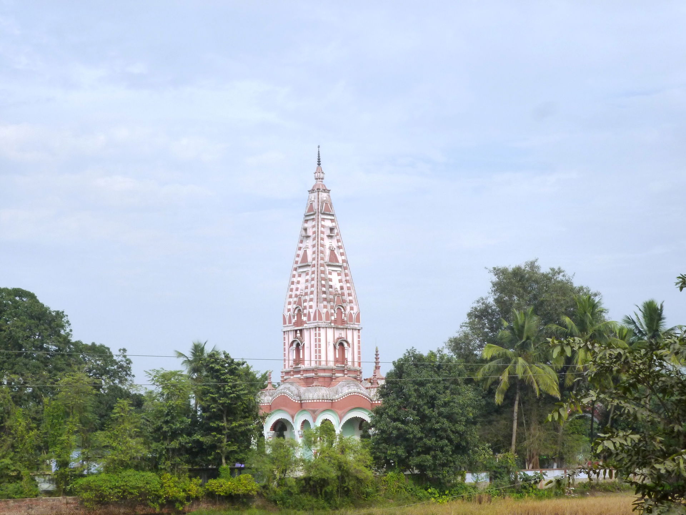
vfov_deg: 21.0
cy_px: 258
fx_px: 1387
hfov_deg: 27.8
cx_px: 343
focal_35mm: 70
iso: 160
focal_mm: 12.5
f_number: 5
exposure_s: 1/640
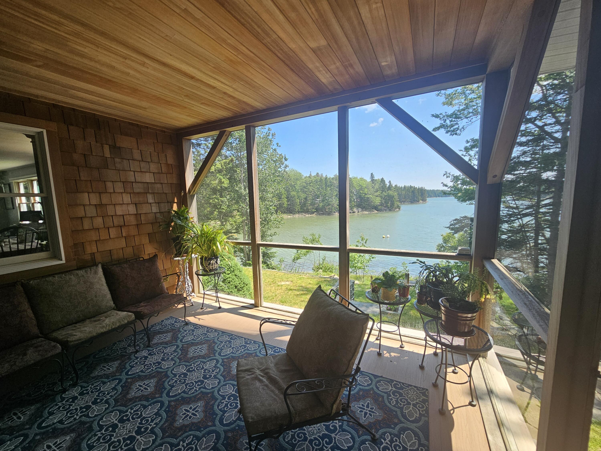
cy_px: 226
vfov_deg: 89.9
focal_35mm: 13
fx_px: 226
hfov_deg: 106.2
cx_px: 300
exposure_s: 1/405
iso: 50
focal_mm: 2.2
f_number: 2.2
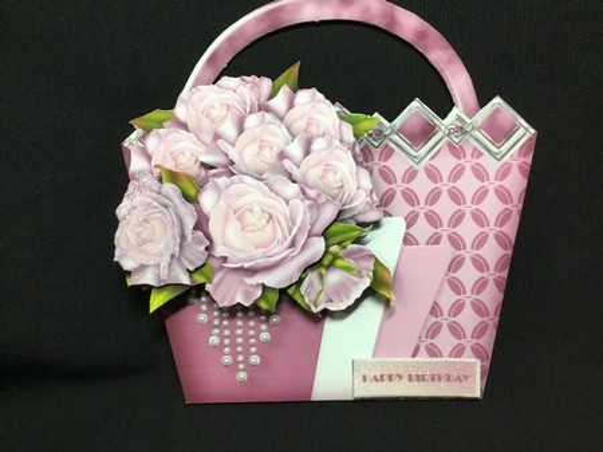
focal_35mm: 31
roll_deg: +0.9
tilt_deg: -34.8
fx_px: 540
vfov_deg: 45.4
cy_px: 226
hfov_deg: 58.4
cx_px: 302
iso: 64
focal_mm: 3.3
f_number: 2.4
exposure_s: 1/33
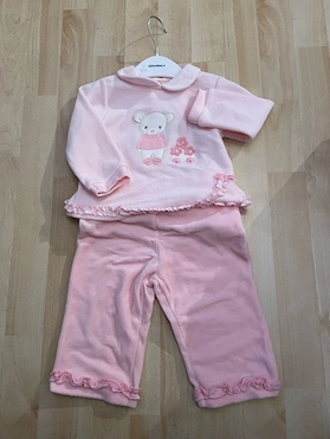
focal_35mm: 28
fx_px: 355
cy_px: 214
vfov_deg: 63.4
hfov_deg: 49.8
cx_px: 156
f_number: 1.6
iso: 320
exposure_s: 1/50
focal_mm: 4.2
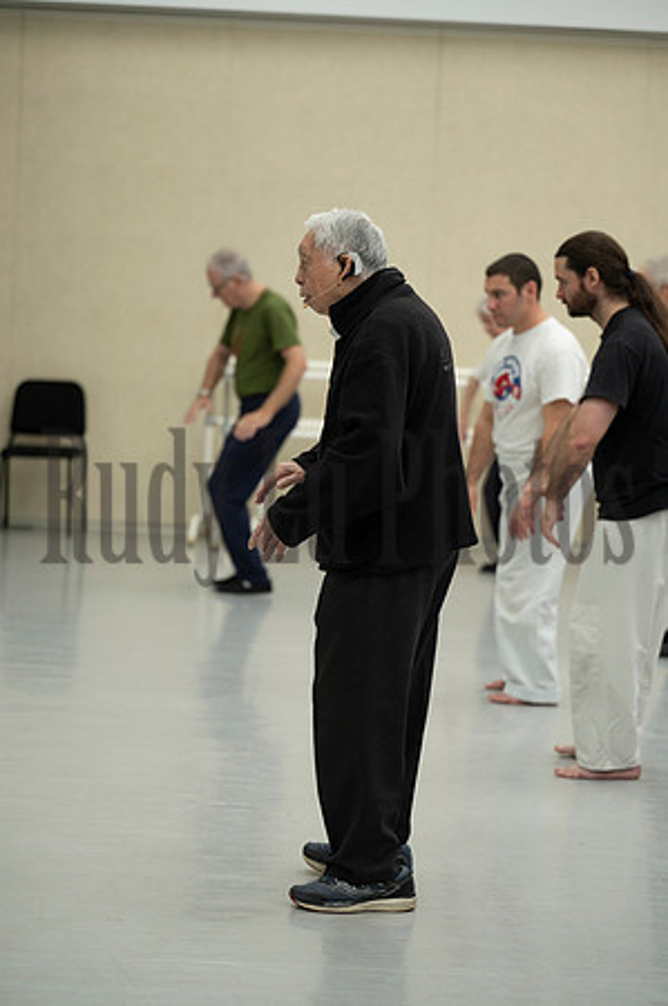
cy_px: 503
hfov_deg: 13.7
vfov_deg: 20.4
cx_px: 334
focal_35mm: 100
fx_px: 2790
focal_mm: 100
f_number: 2.8
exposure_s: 1/250
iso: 1000
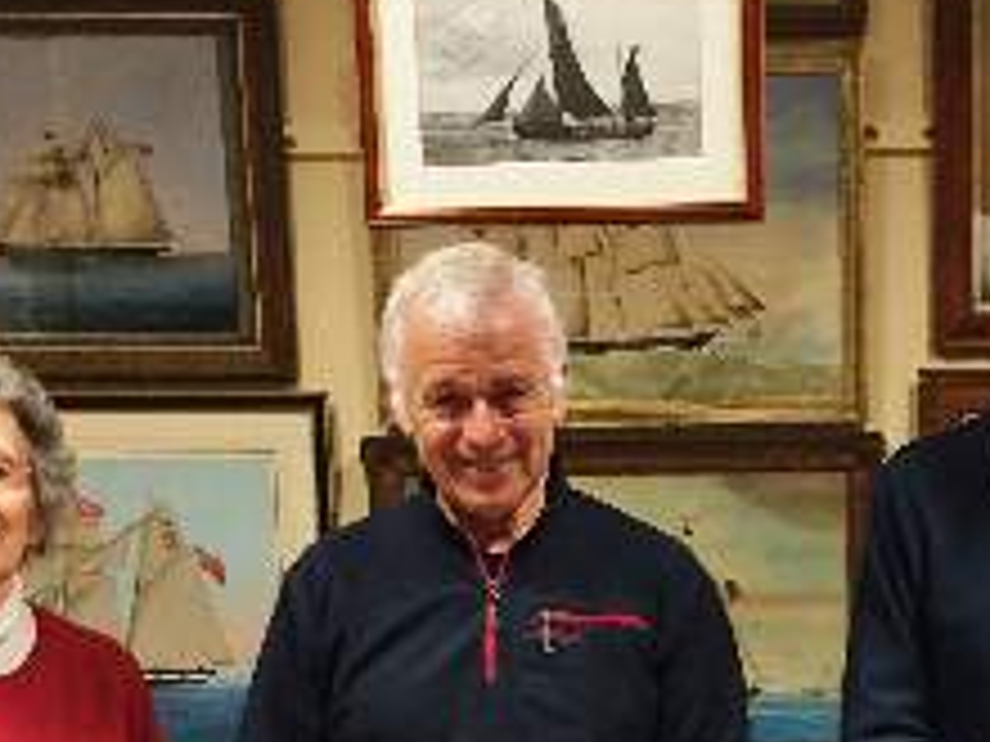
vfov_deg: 18.8
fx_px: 2145
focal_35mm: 75
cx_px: 788
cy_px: 821
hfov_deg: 25.6
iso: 160
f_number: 2.2
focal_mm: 4.15
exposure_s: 1/33
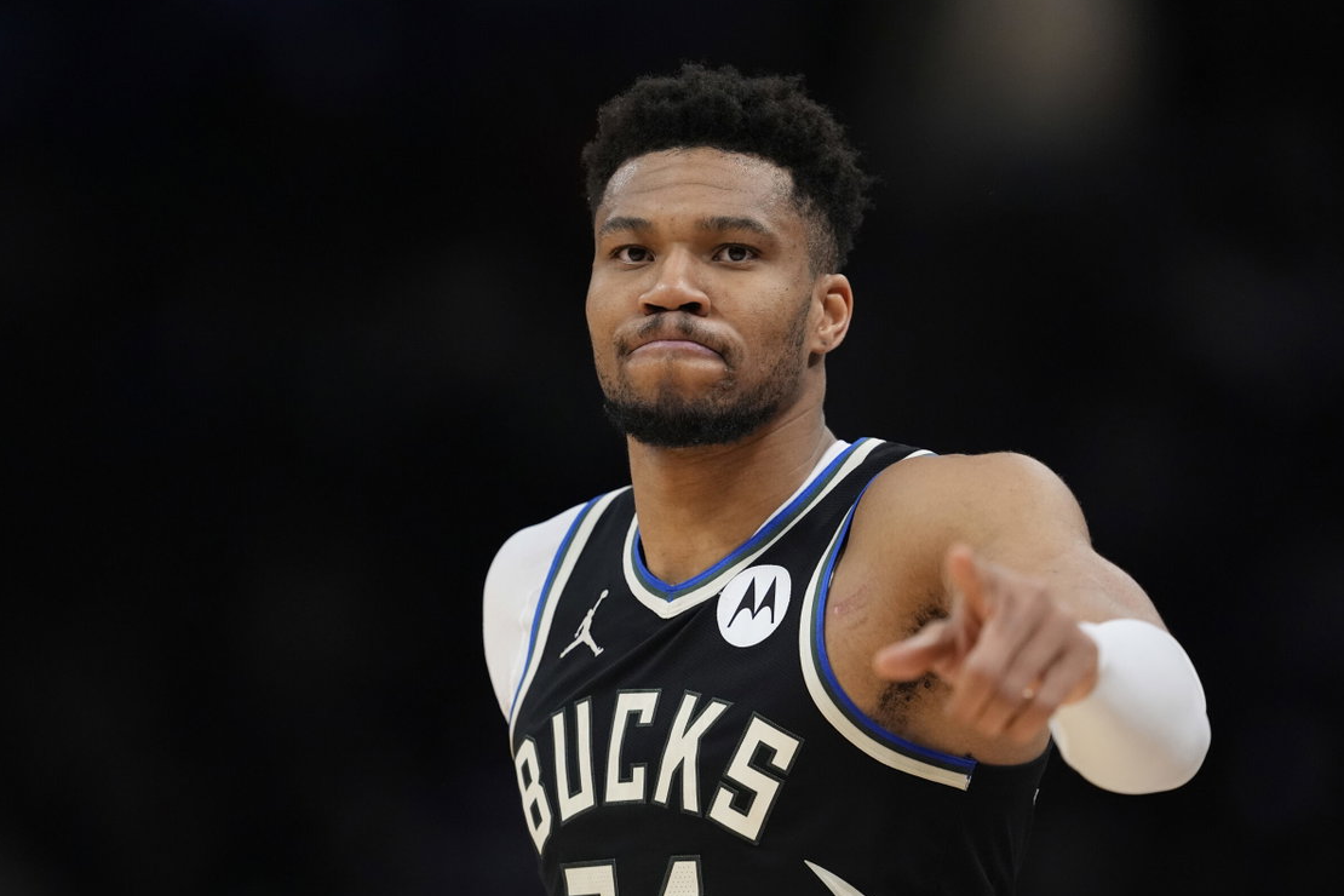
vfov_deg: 3.2
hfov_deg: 4.8
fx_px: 16127
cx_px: 624
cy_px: 456
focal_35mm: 432
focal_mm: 400
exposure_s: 1/1600
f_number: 3.2
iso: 3200
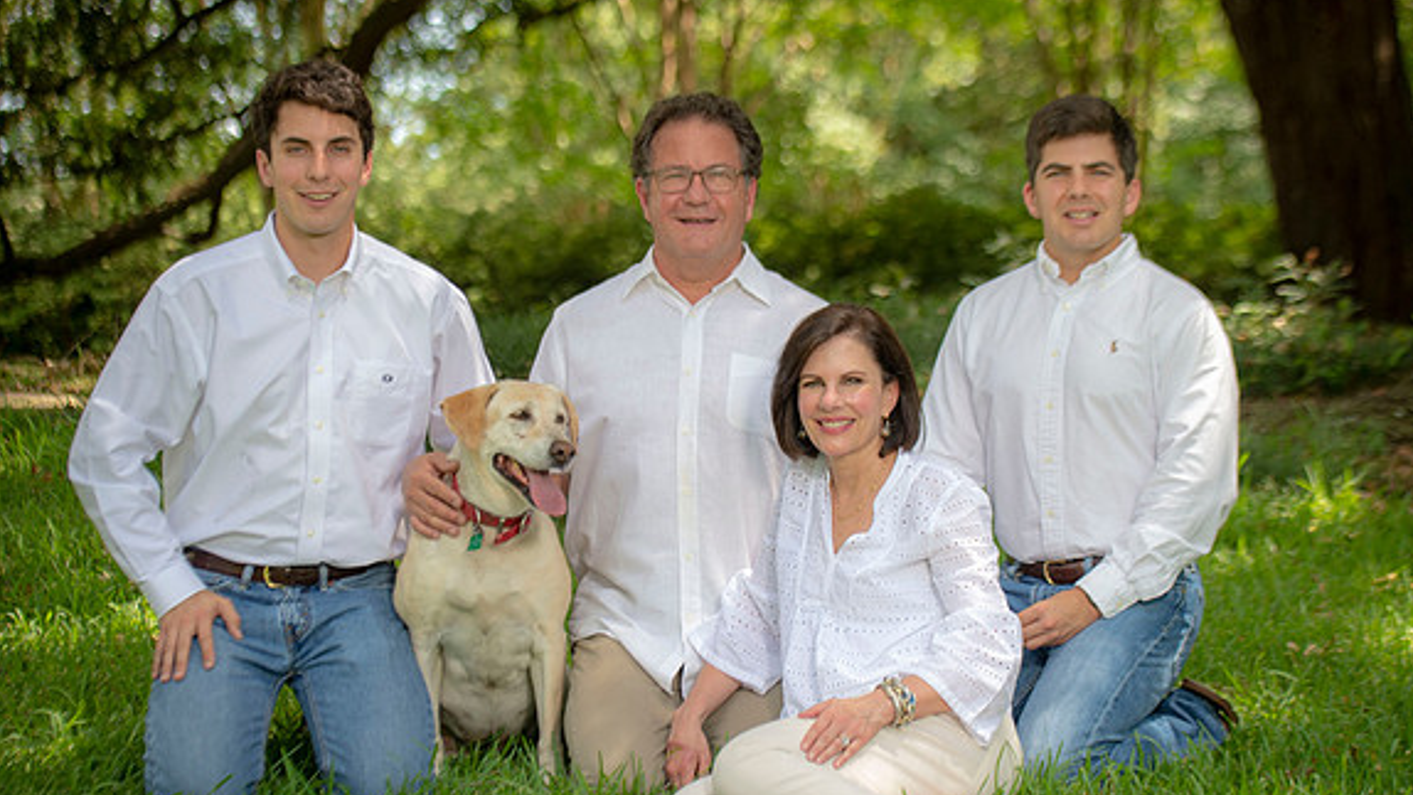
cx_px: 744
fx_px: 3410
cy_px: 405
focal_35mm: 91
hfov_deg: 23.4
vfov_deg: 13.3
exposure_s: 1/200
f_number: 3.2
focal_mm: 70
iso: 100
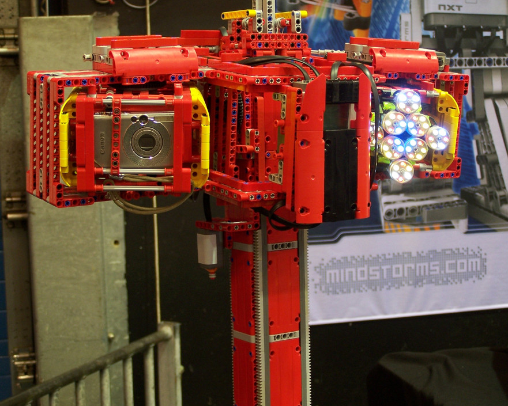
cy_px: 195
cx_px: 272
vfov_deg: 20.2
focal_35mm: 76
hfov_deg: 25.1
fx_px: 1143
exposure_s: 1/2
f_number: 3.2
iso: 80
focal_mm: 11.1
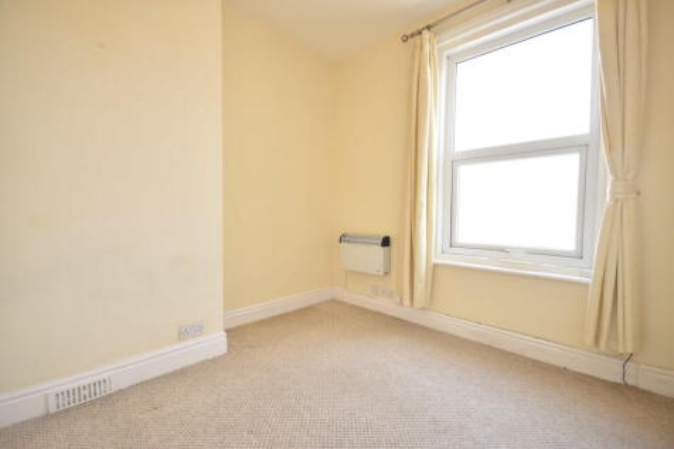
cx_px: 337
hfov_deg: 100.4
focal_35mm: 15
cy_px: 224
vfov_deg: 77.3
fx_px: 281
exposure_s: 1/20
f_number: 4
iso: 100
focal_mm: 10
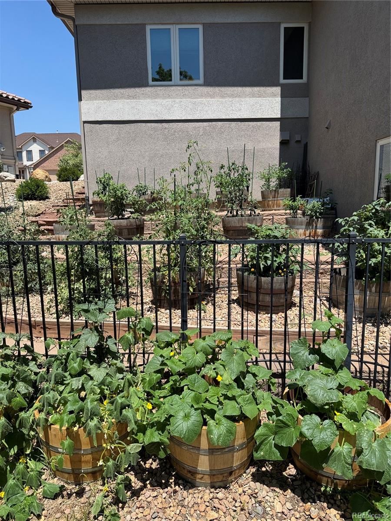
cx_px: 196
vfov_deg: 71.6
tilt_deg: -9.8
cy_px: 260
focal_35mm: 24
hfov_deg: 56.8
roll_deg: +2.5
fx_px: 361
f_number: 1.78
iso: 80
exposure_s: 1/3597
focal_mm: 6.76
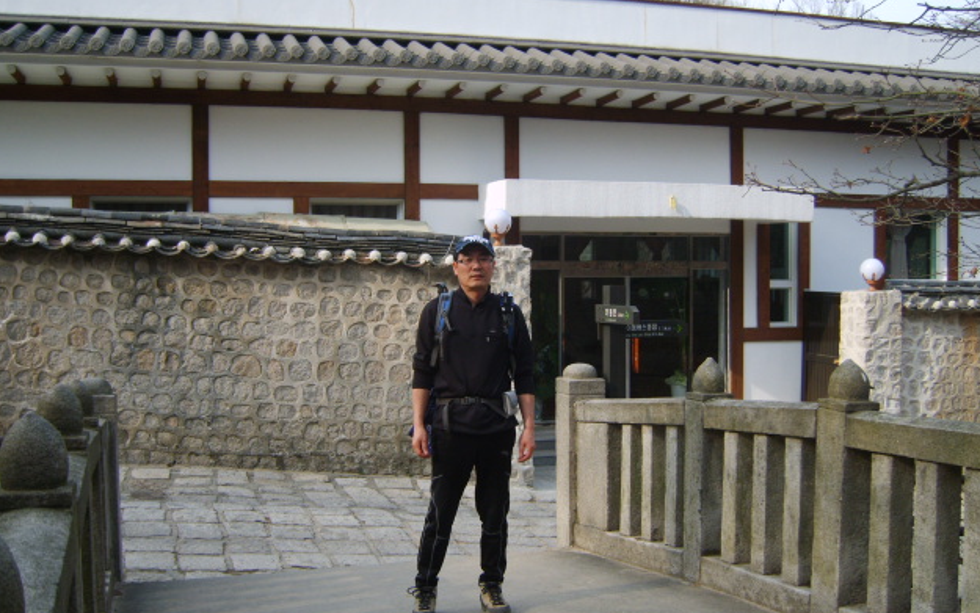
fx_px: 1015
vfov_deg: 33.6
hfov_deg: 51.5
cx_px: 497
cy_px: 323
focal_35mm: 38
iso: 50
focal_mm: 7.4
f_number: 2.8
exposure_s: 1/350
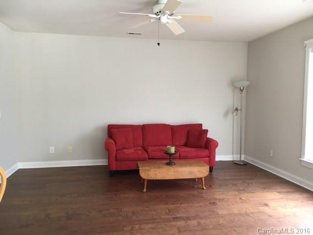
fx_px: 262
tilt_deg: -4.4
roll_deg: -0.4
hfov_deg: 61.7
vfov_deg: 48.2
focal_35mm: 29
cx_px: 156
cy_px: 118
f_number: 2.2
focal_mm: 4.15
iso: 100
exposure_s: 1/30
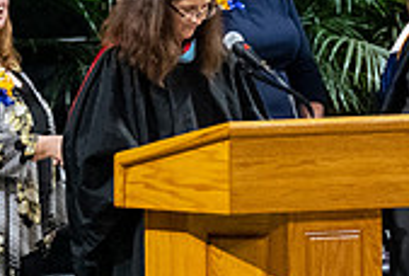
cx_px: 854
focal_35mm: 1158
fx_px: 13203
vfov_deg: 1.2
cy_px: 278
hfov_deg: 1.8
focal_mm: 190
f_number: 4
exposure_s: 1/200
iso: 2000
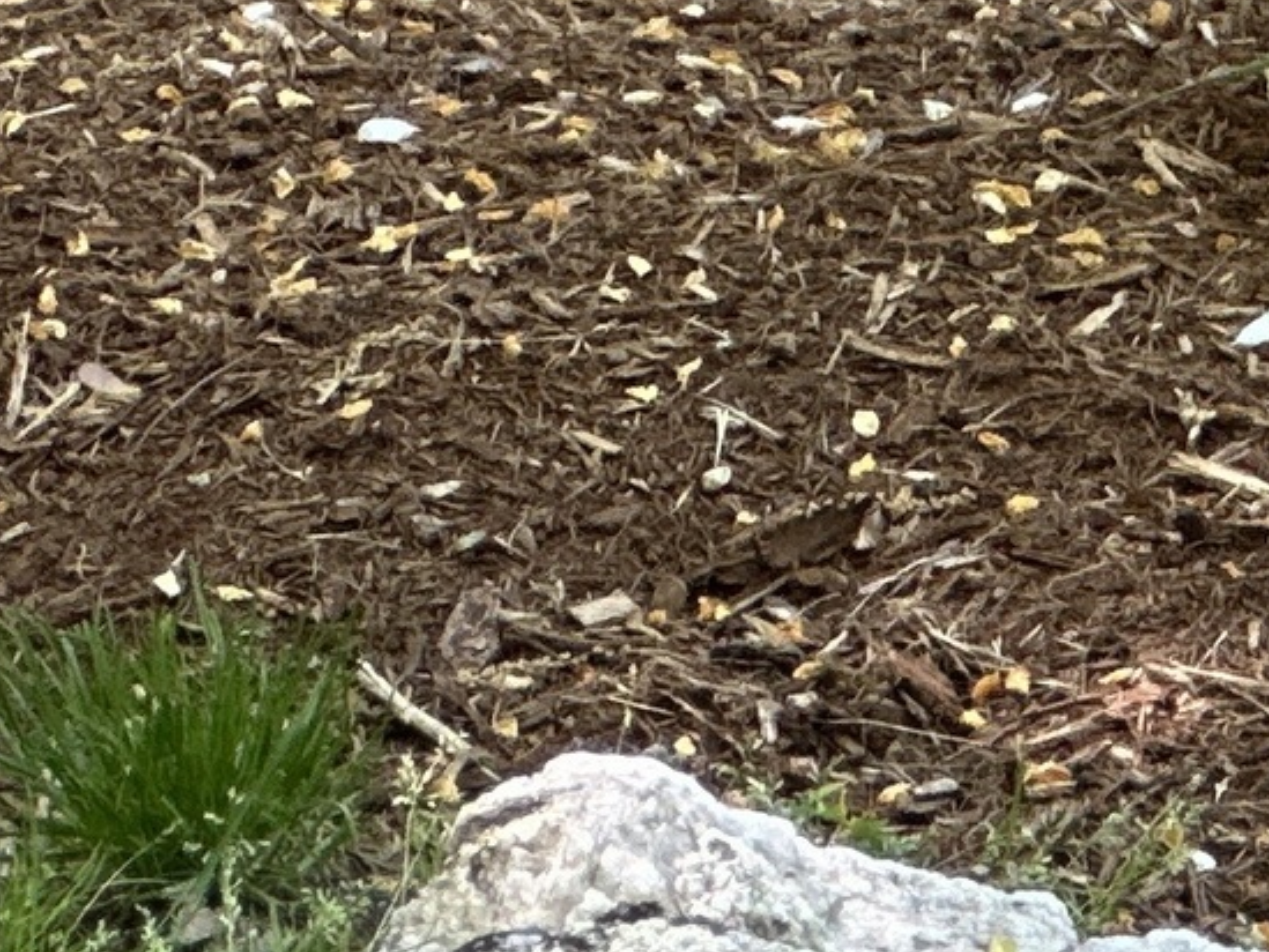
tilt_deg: -5.8
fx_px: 15804
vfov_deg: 3.4
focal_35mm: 431
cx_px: 2852
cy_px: -1361
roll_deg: -0.5
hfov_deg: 4.5
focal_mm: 9
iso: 80
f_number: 2.8
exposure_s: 1/121
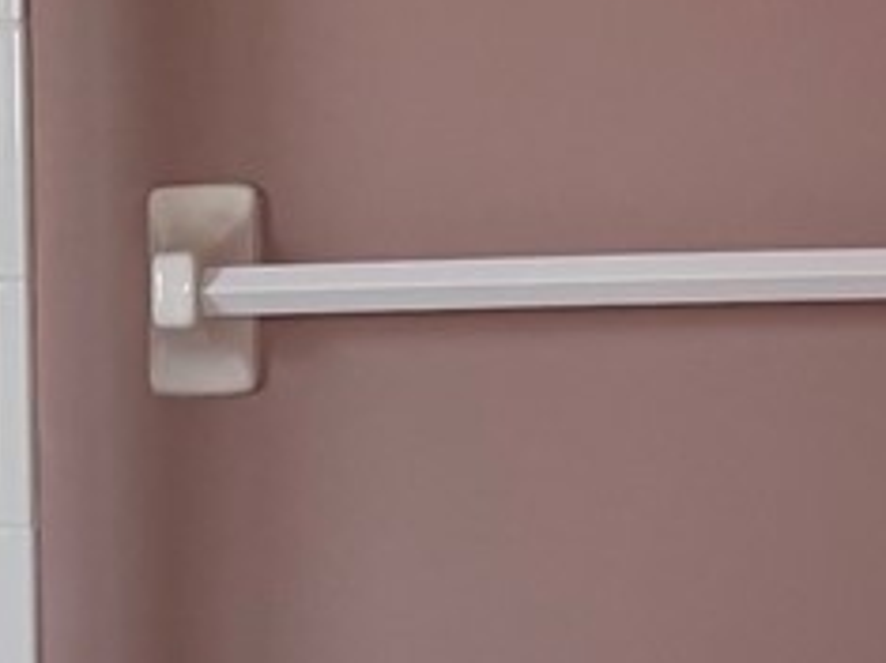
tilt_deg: -12.7
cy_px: 1273
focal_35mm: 177
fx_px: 4528
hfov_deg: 11.1
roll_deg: +0.8
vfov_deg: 8.0
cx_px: 53
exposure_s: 1/121
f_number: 1.6
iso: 100
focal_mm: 5.96
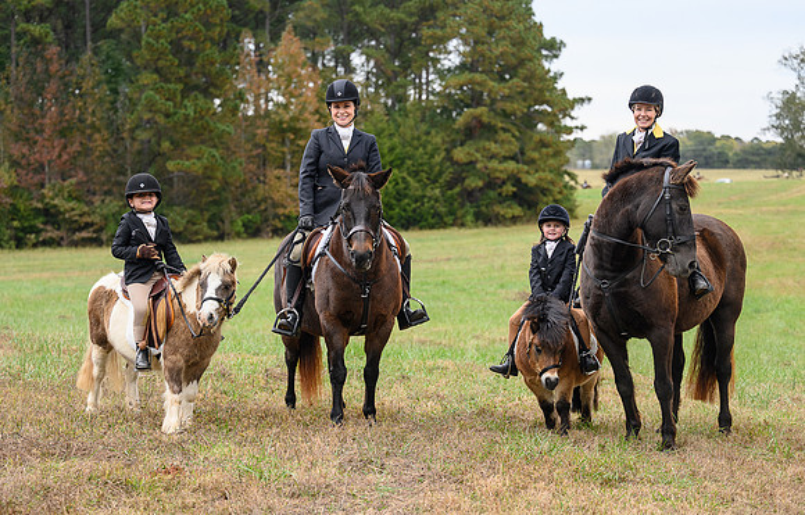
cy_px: 293
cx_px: 406
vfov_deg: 17.0
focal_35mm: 78
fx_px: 1723
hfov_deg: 26.3
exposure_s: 1/640
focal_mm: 70
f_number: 3.2
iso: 500
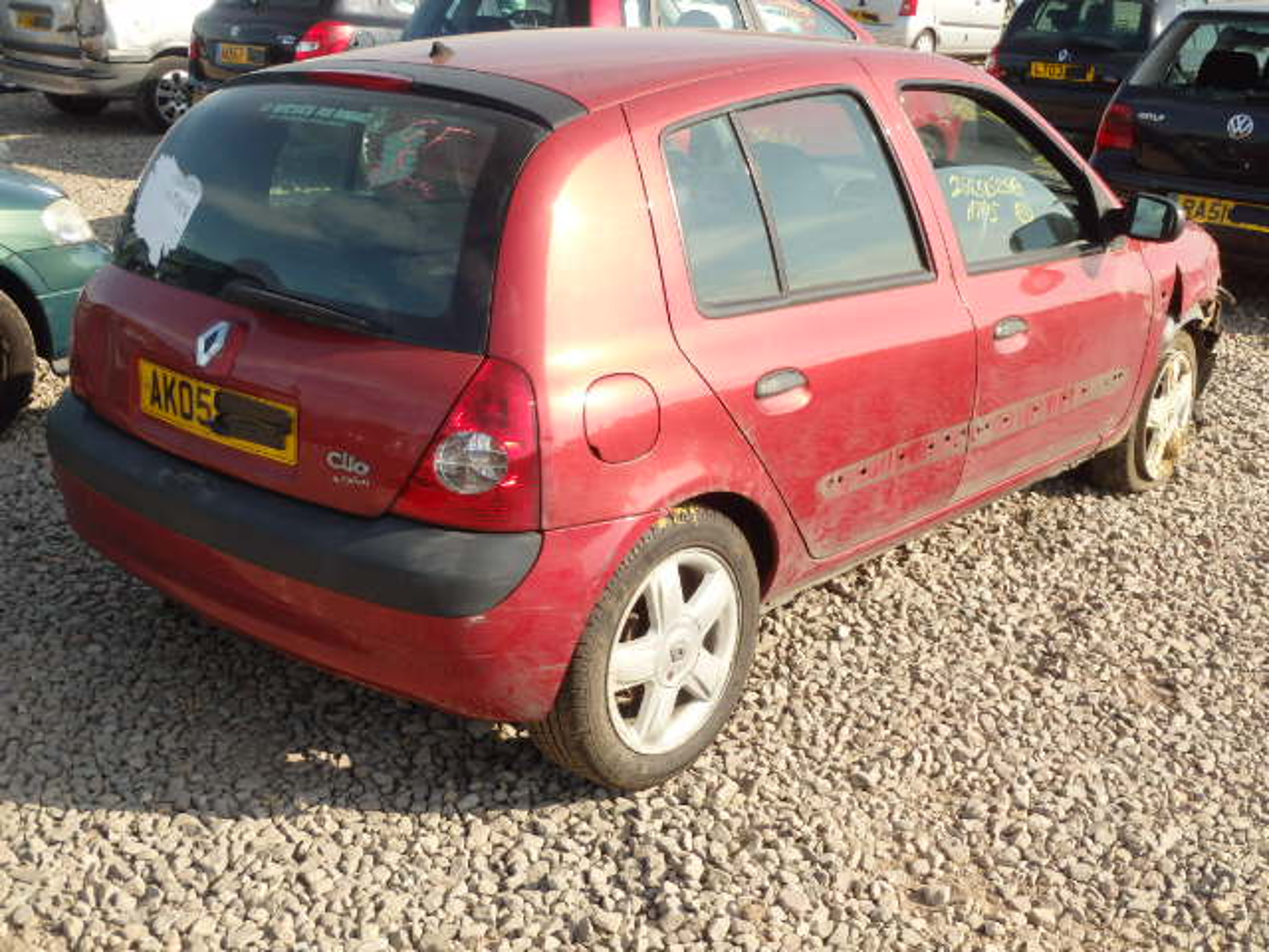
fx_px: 1466
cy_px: 476
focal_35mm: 40
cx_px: 634
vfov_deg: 36.0
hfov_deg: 46.8
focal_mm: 7.3
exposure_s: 1/400
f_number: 4.7
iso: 125
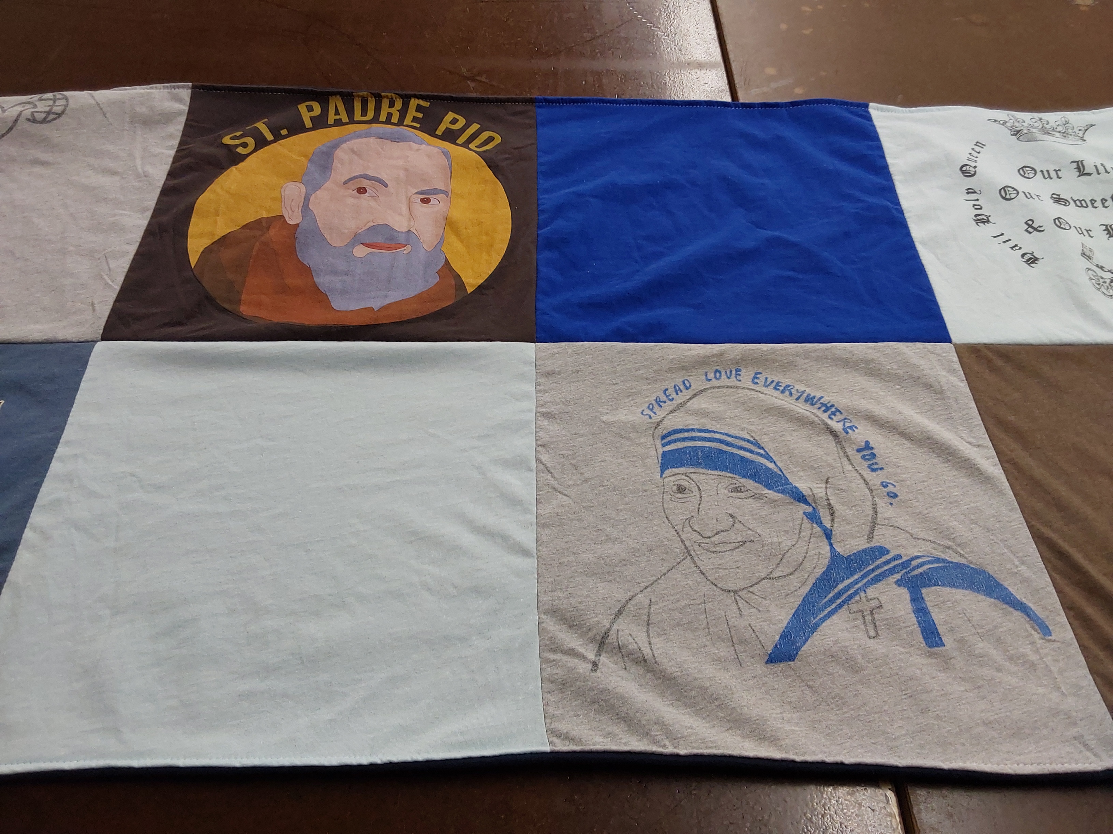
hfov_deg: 63.4
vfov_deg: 49.7
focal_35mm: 28
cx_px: 556
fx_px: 900
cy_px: 417
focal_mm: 2.91
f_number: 1.9
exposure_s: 1/60
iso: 80
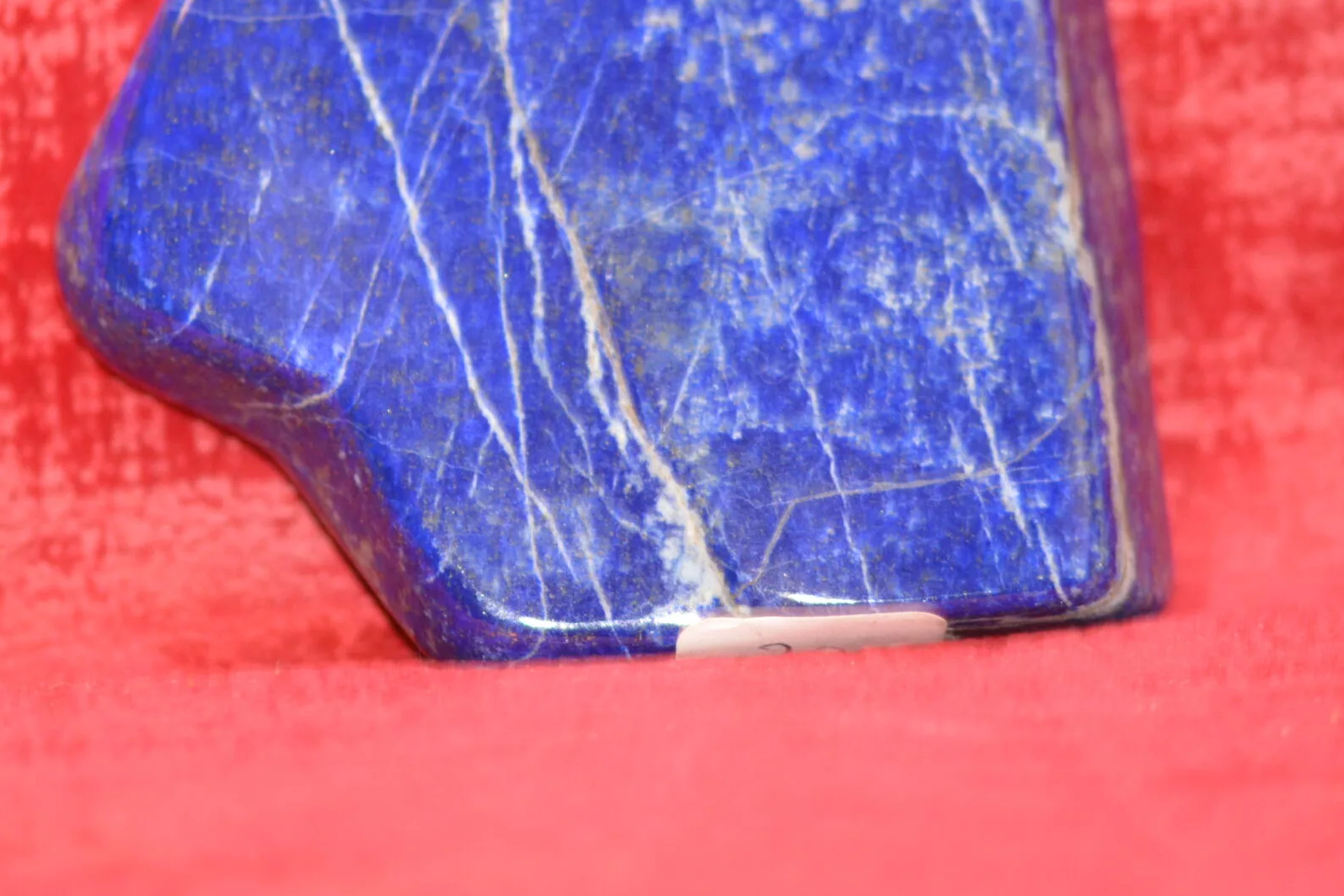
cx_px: 527
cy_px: 279
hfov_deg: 8.1
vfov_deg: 5.4
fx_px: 9439
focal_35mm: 253
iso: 800
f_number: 3.2
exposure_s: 1/60
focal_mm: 105
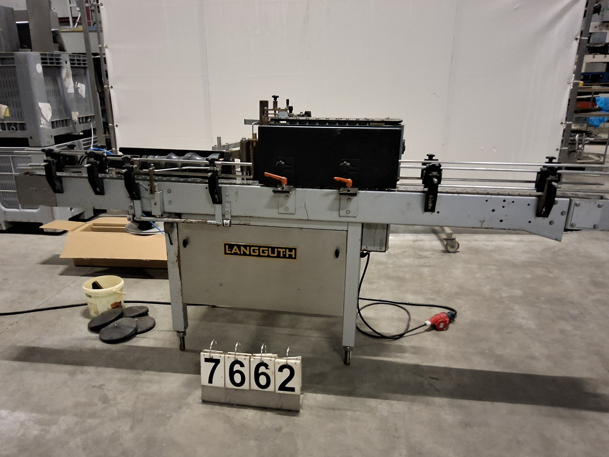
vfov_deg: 49.7
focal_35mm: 28
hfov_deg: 63.4
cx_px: 297
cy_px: 253
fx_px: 493
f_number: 2
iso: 640
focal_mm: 3.08
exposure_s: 1/20
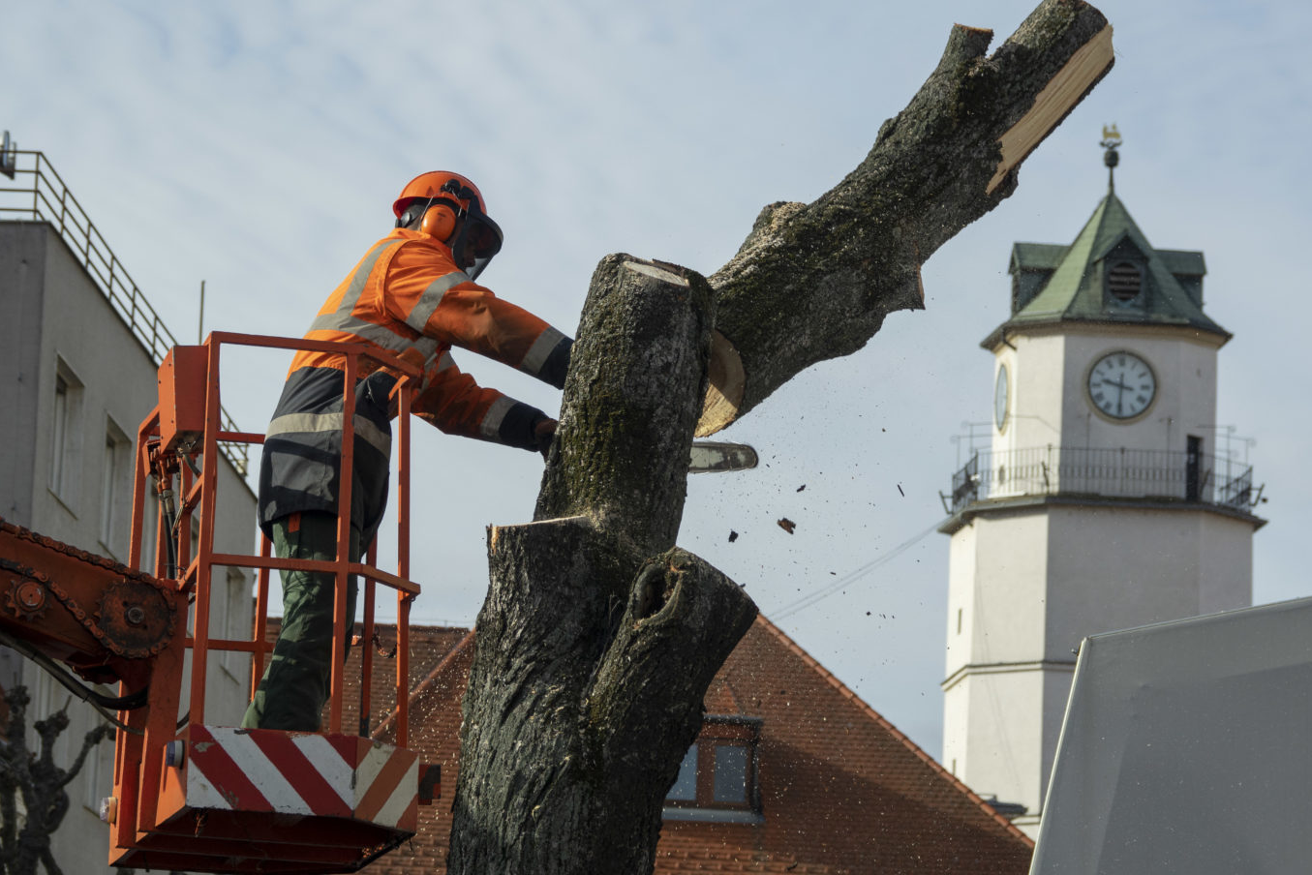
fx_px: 5577
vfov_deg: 9.0
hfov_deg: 13.4
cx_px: 642
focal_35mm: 153
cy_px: 403
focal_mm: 49.51
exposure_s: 1/800
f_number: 4
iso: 100
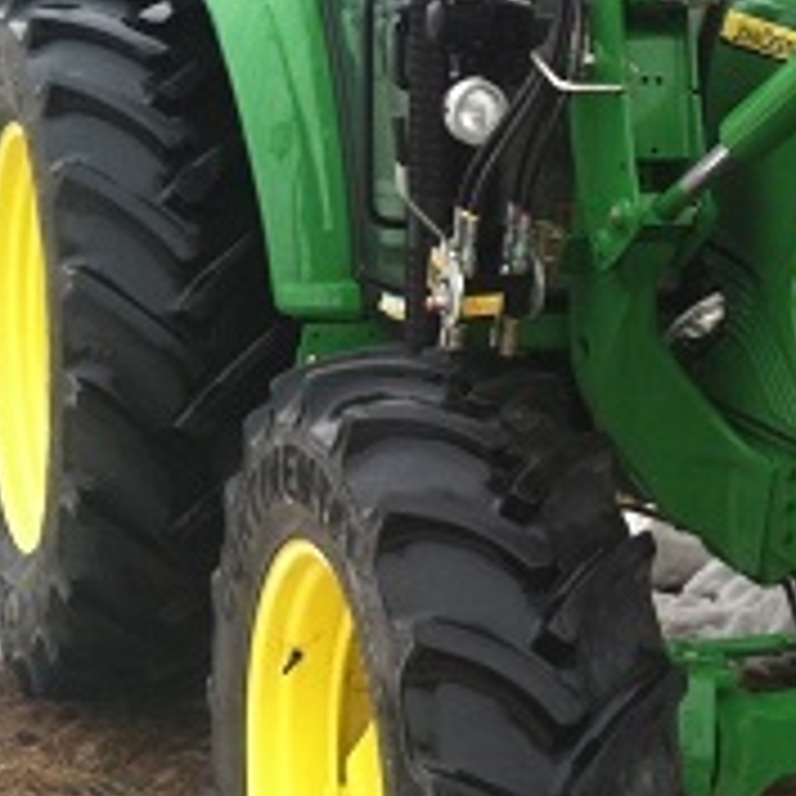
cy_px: 232
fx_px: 2263
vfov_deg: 19.8
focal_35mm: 87
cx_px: 881
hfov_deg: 19.1
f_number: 2.8
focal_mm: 3.85
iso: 100
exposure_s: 1/60
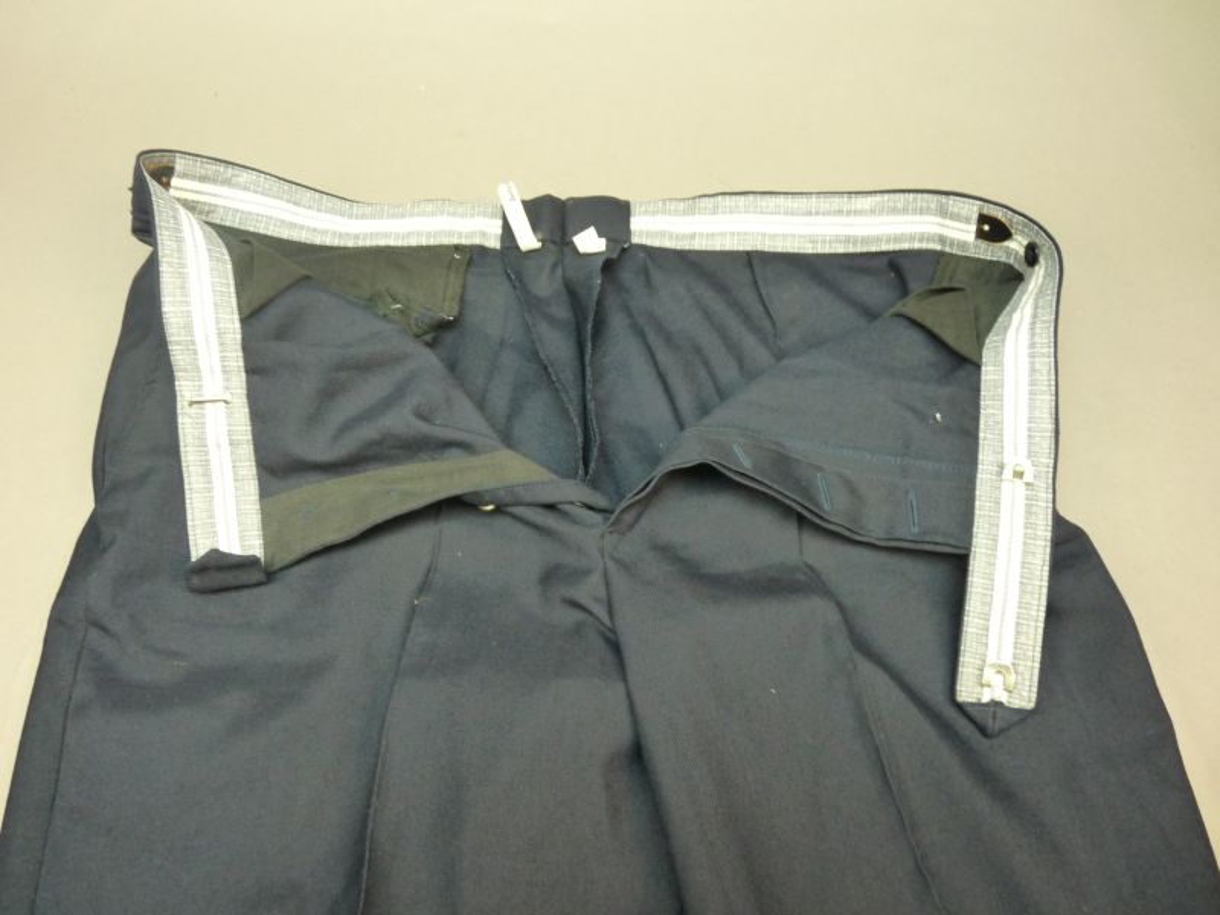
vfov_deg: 51.4
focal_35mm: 27
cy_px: 458
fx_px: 952
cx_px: 610
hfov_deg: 65.3
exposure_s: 1/25
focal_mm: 4.8
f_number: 2.8
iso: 400
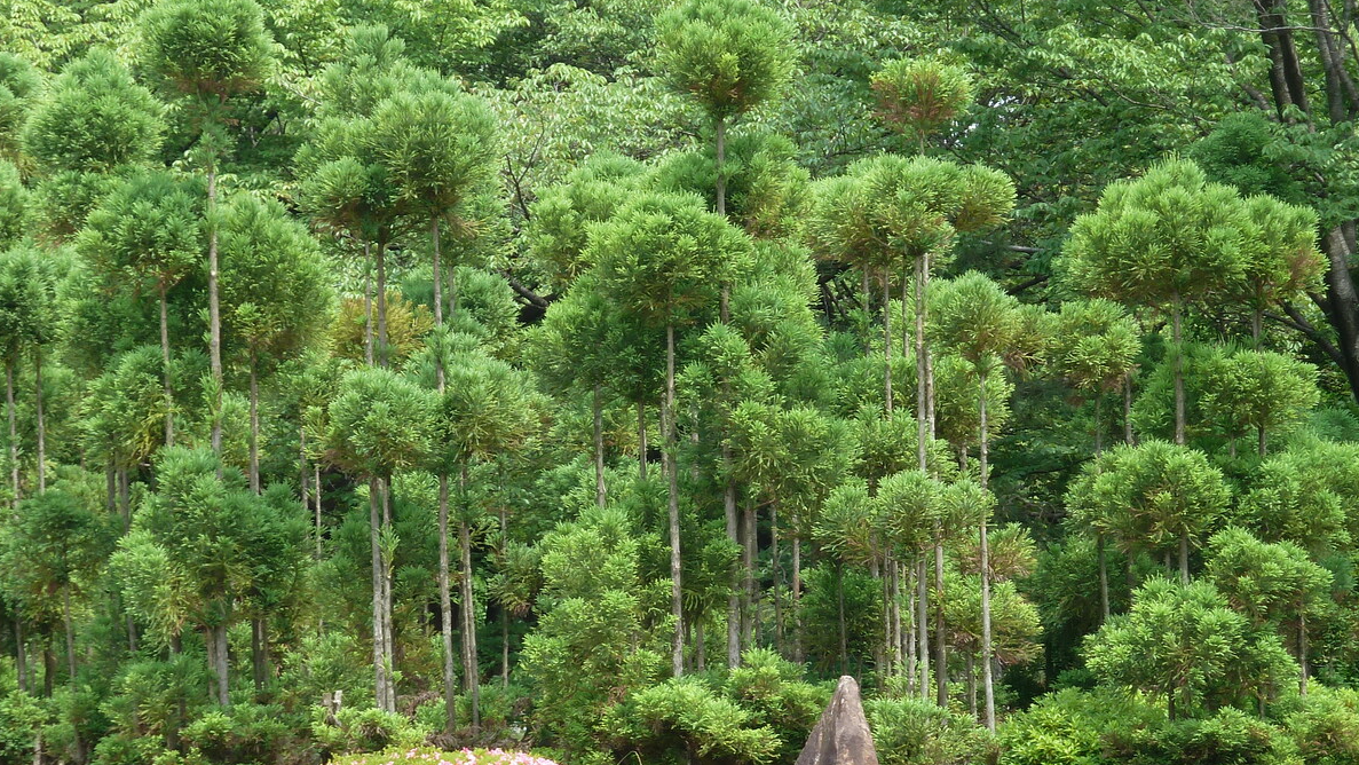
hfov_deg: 13.2
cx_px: 664
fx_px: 5874
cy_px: 542
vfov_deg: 7.4
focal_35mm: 163
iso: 80
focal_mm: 18.2
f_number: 4.4
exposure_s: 1/125
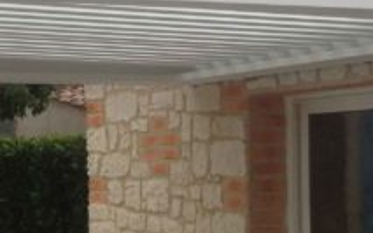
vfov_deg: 9.7
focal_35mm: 134
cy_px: 187
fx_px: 1362
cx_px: 42
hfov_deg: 15.4
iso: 50
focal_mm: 4.28
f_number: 2.4
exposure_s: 1/620
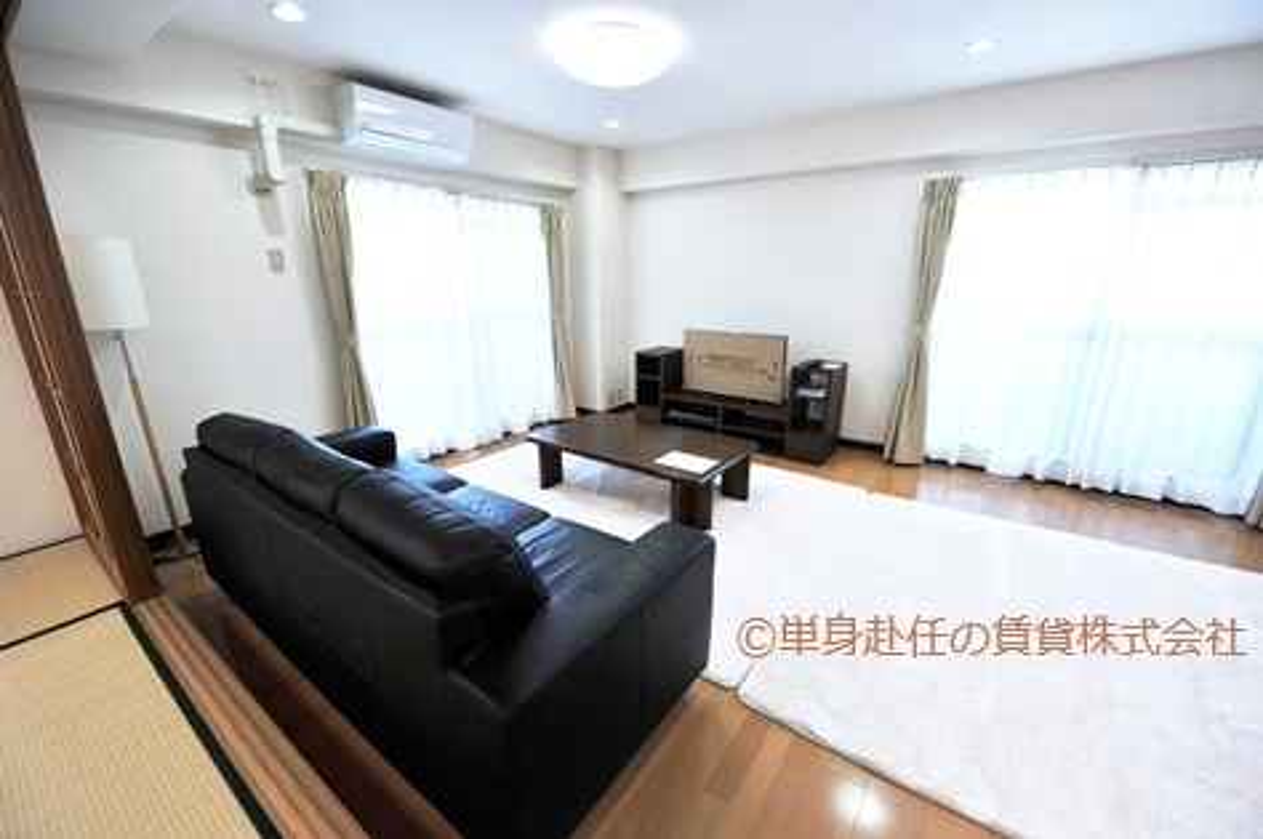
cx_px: 632
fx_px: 491
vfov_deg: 81.1
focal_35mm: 14
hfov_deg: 104.3
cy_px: 420
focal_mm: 14
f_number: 4.5
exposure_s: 1/80
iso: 200
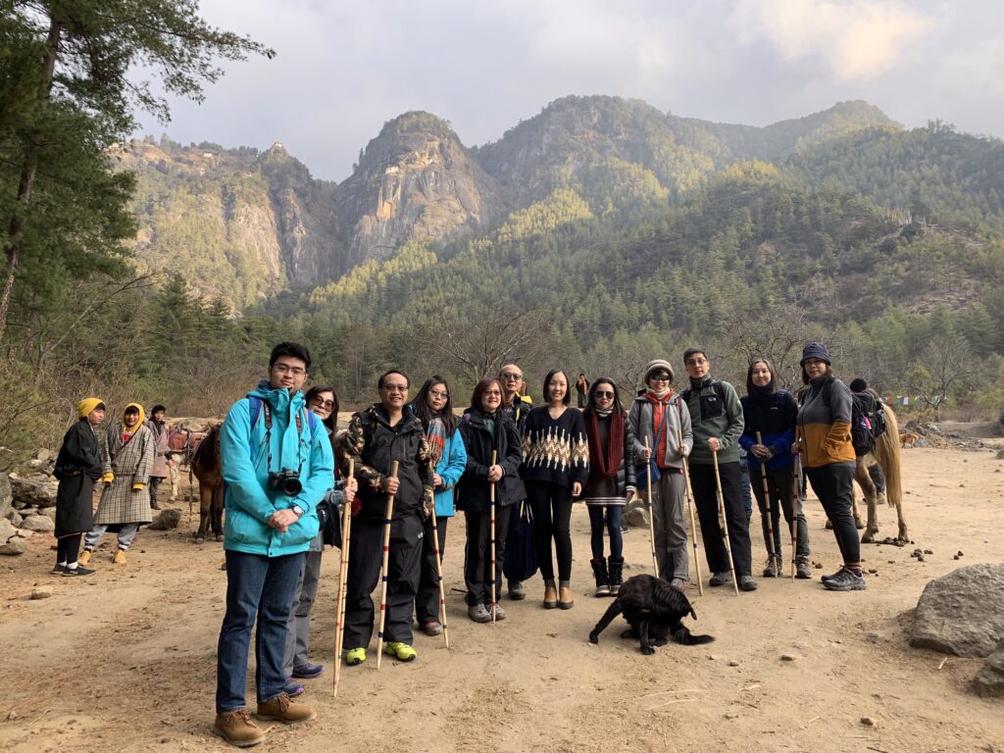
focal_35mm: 26
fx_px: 754
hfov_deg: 67.3
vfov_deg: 53.1
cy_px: 376
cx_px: 502
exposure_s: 1/234
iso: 25
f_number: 1.8
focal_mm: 4.25
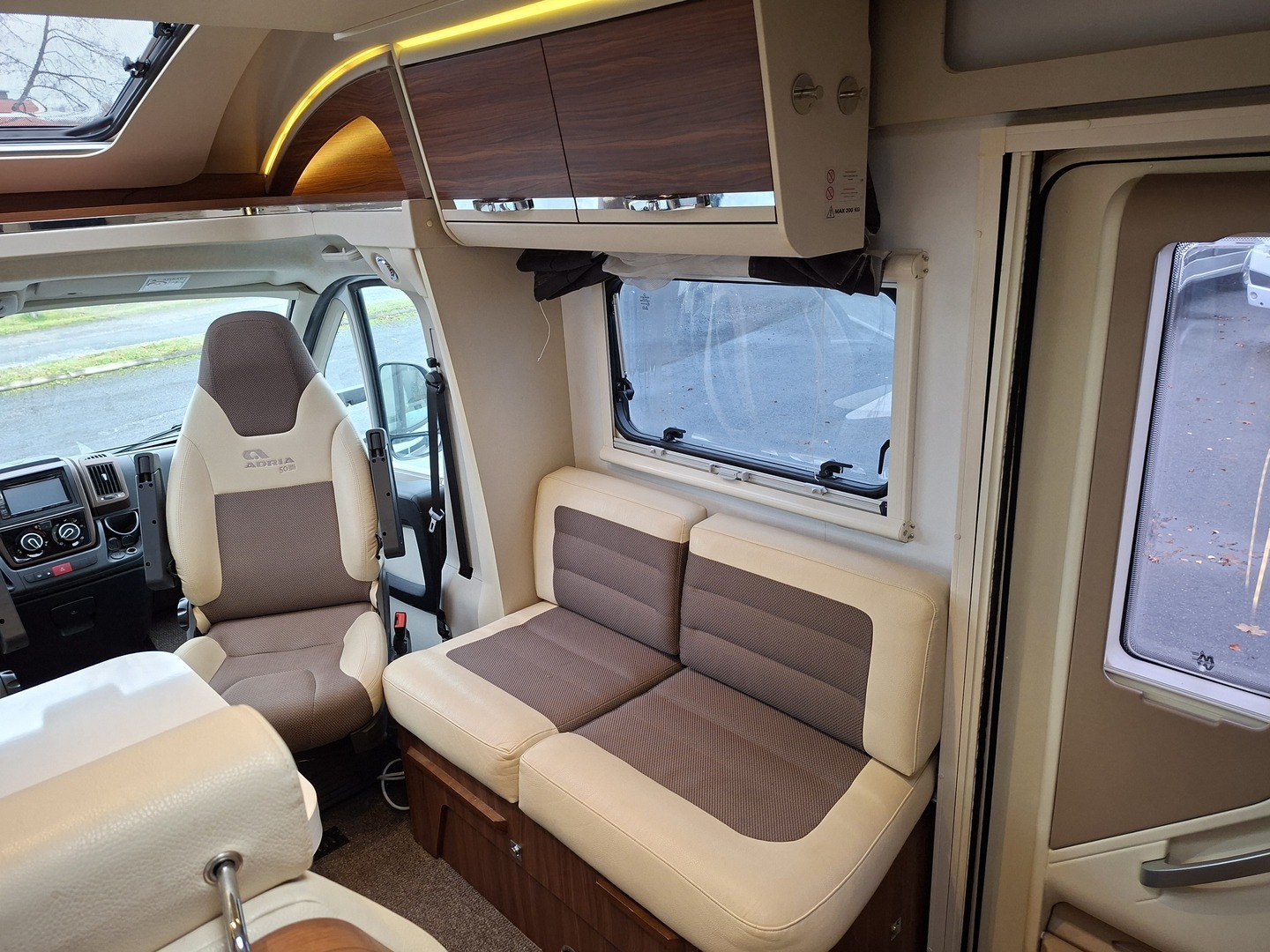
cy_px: 476
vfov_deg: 58.9
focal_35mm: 23
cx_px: 635
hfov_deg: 73.9
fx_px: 844
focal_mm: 5.54
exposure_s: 1/100
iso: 250
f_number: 1.8
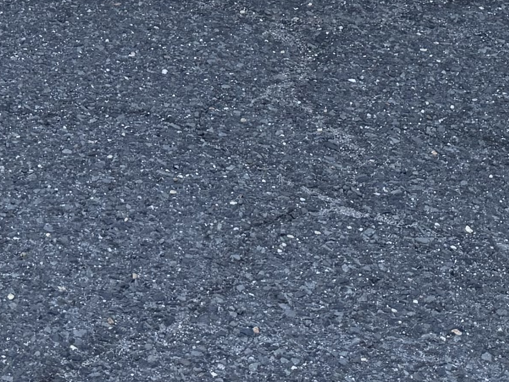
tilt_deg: -12.0
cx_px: 133
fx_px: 1705
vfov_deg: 11.8
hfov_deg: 16.9
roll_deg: -0.1
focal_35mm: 116
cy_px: -315
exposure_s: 1/772
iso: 100
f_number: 1.78
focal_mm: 6.76
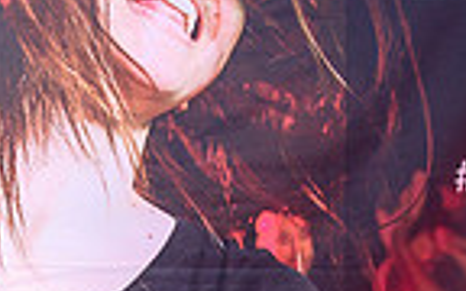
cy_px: 203
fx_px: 1829
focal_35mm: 144
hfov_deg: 14.5
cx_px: 142
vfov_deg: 9.1
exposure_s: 1/125
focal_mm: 32
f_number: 2.8
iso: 800
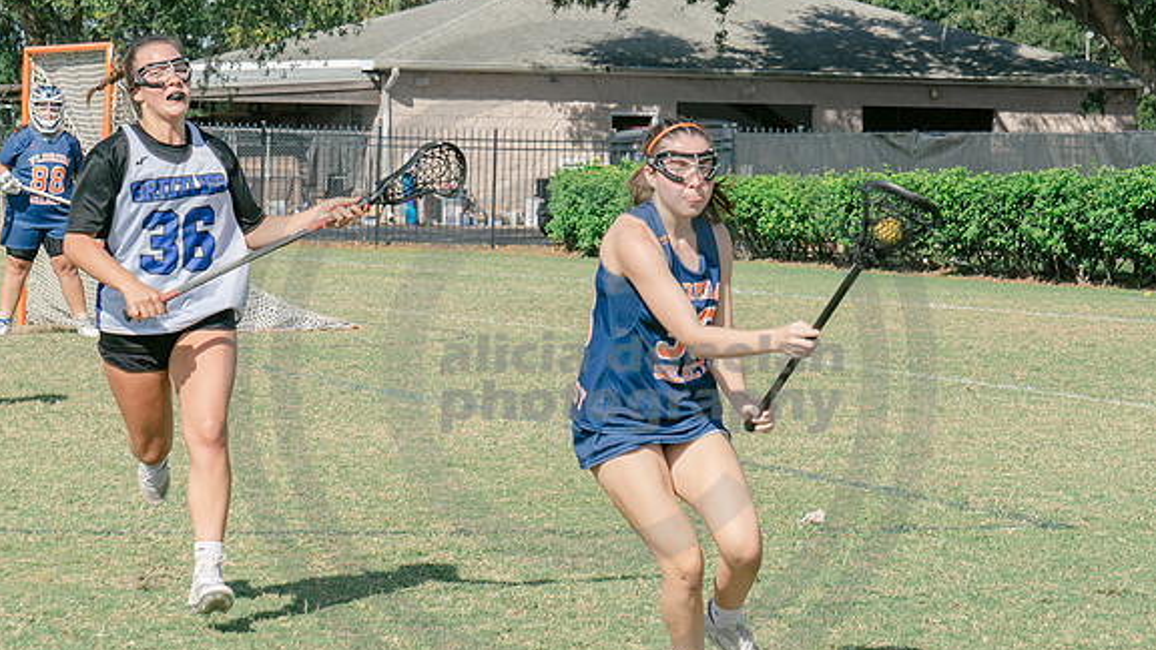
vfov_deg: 8.1
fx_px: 4567
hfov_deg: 14.4
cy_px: 241
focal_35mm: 149
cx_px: 780
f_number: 5.6
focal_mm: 70
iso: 250
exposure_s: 1/1000
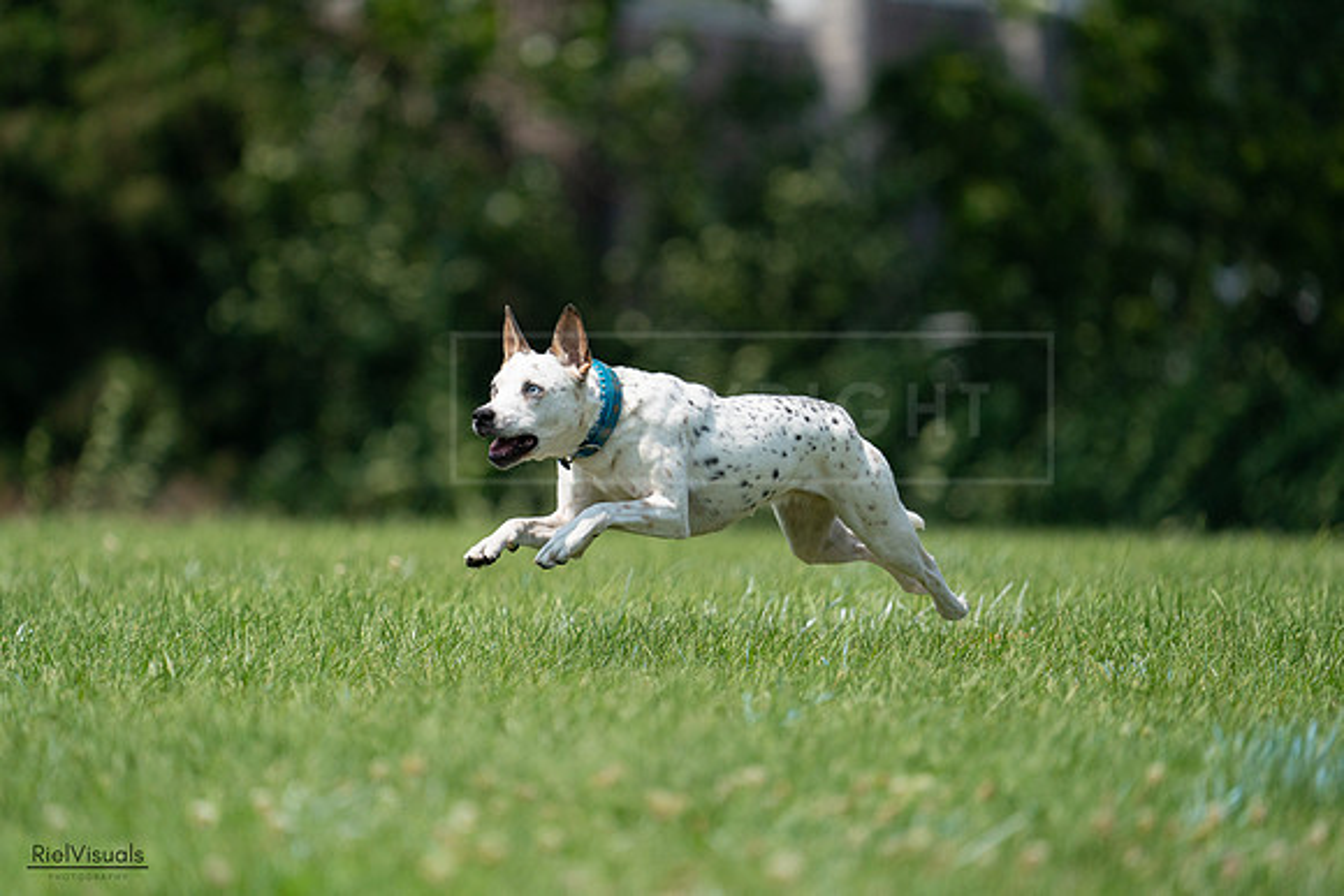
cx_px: 672
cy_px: 448
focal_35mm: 571
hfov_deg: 3.6
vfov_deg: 2.4
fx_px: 21321
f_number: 6.3
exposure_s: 1/4000
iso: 1000
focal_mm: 571
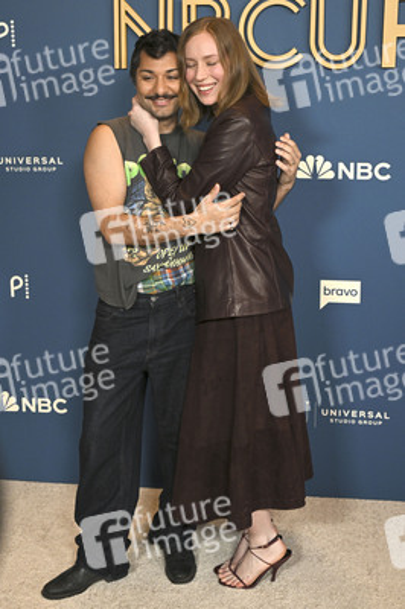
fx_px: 930
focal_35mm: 55
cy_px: 304
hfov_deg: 24.6
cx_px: 202
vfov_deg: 36.3
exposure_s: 1/320
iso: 2000
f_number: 5.6
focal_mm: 55
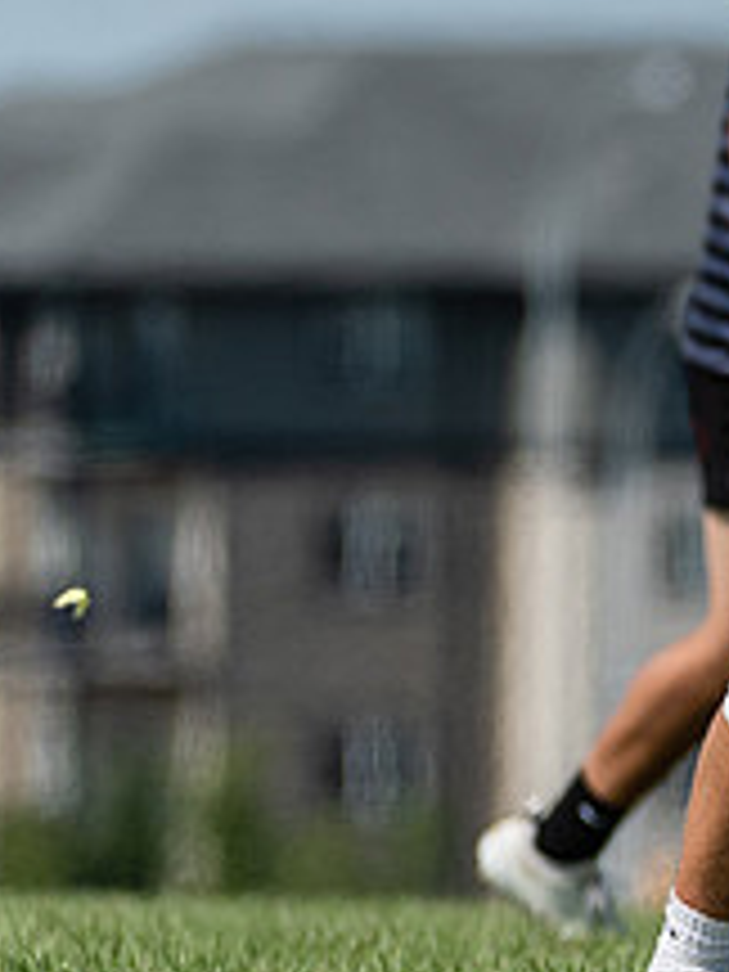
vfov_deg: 1.2
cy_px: 239
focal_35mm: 1615
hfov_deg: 0.9
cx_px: 1472
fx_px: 45348
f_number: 4
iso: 100
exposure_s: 1/1600
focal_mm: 260
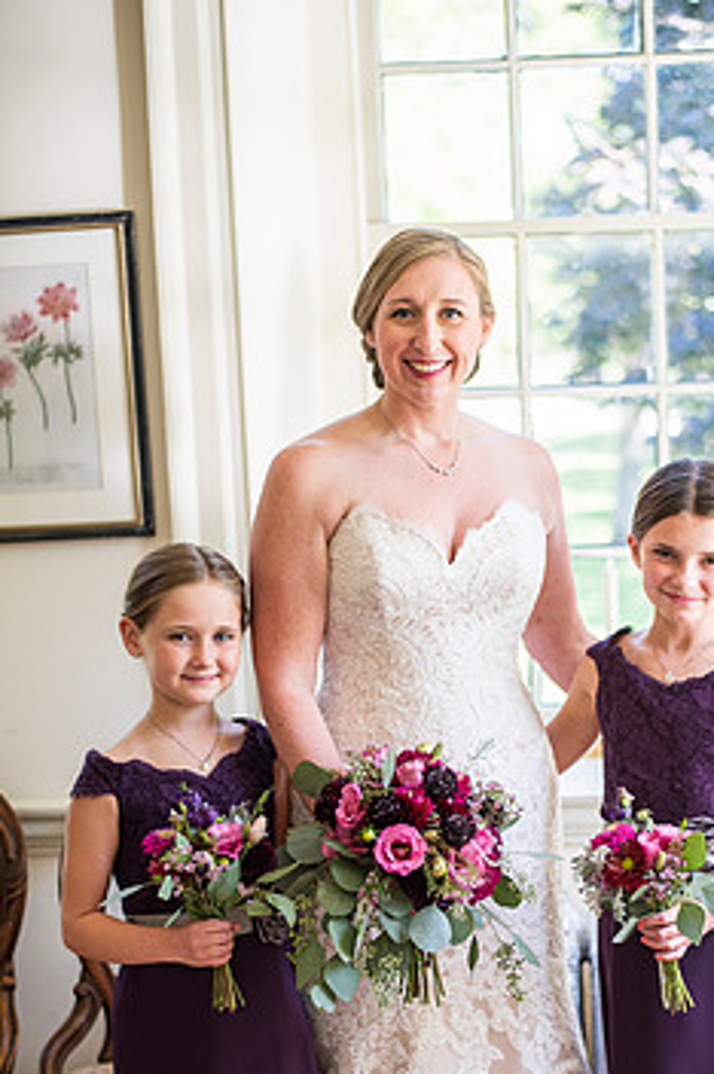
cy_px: 659
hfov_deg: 21.2
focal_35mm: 64
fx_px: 1908
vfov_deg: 31.3
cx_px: 430
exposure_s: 1/640
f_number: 2.2
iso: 640
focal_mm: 50
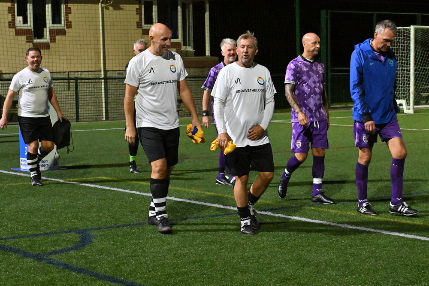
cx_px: 214
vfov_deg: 15.2
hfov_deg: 22.6
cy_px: 143
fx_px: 1072
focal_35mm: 90
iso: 8000
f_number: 5.6
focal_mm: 60
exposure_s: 1/400
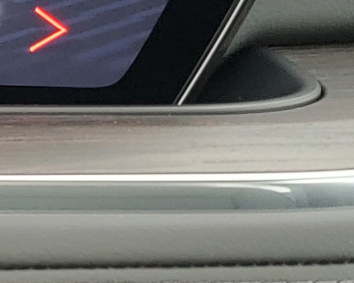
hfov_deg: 8.5
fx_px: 1856
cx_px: -817
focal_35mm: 177
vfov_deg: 8.5
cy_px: 433
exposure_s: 1/24
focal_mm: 6.7
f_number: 1.8
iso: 640
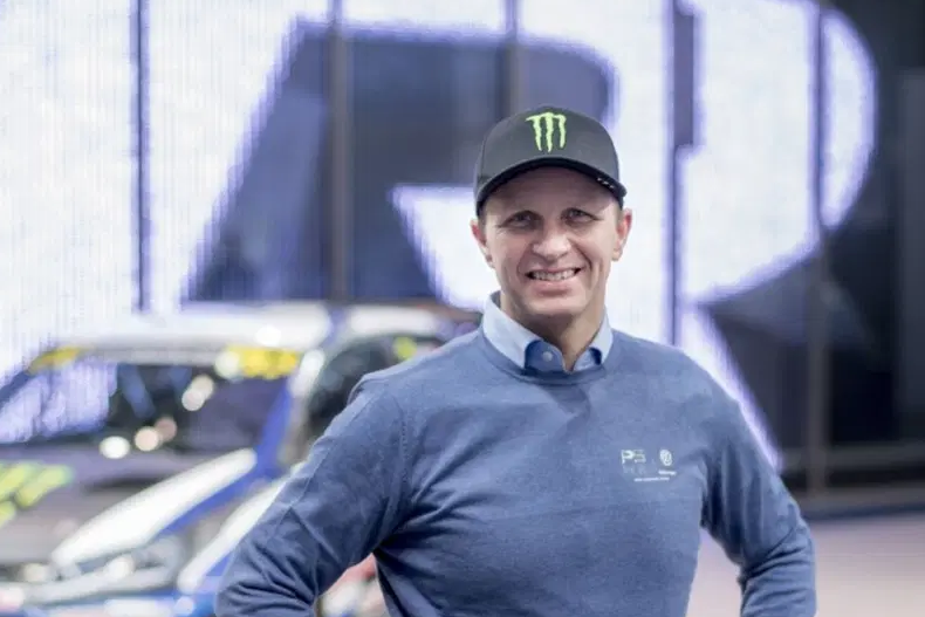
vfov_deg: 15.5
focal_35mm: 88
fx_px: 2261
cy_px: 436
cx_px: 304
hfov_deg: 23.0
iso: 320
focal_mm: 58
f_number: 2
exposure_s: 1/200
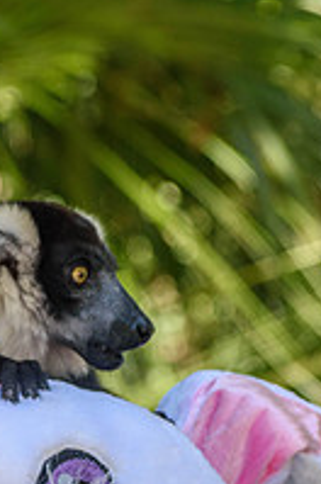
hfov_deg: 3.4
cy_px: 491
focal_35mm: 408
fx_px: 5476
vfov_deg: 5.0
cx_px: 56
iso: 320
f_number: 5.6
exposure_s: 1/500
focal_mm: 120
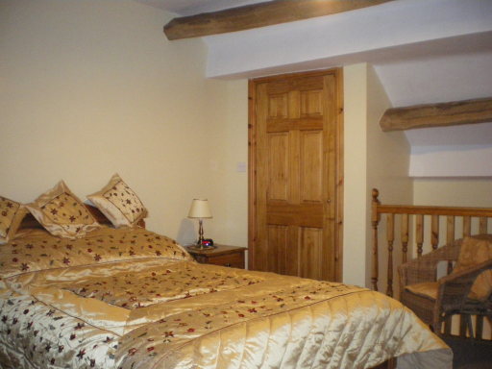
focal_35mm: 36
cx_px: 246
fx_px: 512
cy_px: 184
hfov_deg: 51.4
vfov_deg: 39.7
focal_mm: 6.3
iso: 800
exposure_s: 1/50
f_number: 3.1
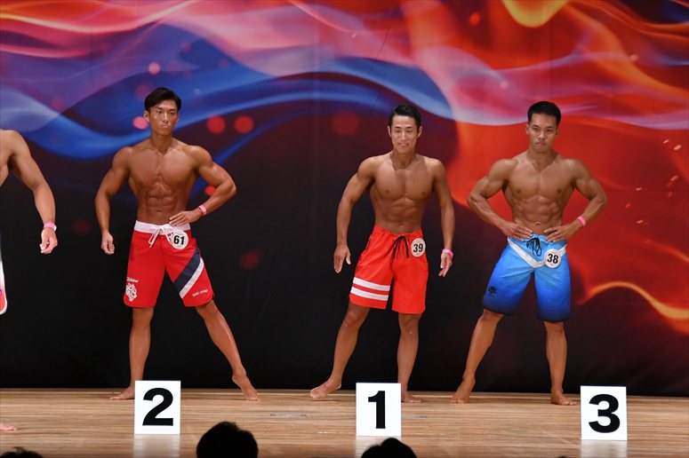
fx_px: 4304
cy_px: 229
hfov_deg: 9.2
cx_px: 344
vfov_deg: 6.1
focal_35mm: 225
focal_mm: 150
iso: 3200
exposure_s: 1/400
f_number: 5.6
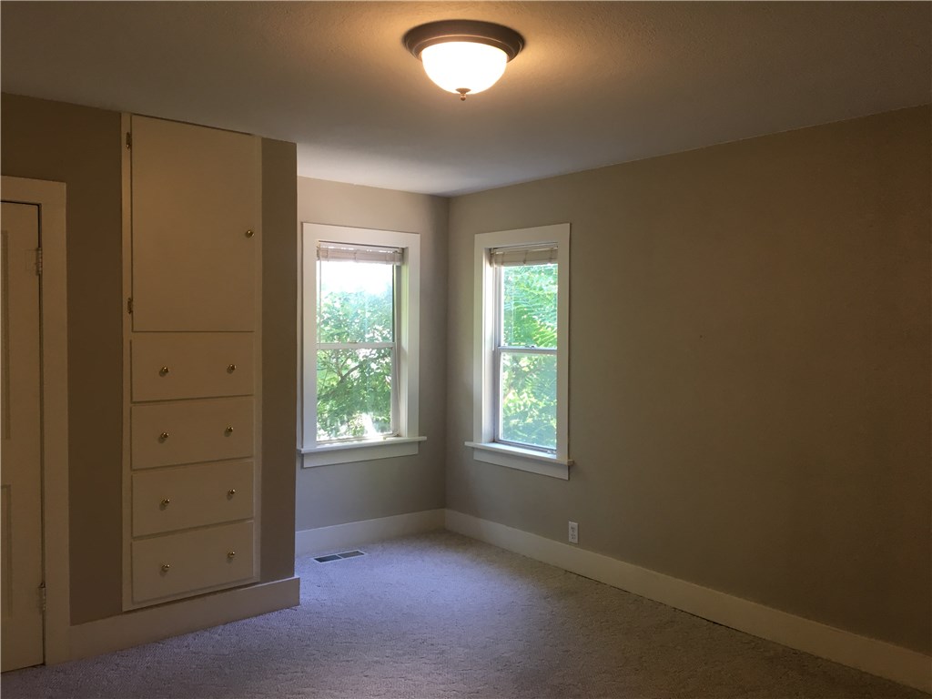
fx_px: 781
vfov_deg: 48.2
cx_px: 466
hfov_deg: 61.7
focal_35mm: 29
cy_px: 350
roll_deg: -0.3
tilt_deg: -2.3
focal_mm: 4.15
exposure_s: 1/30
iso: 50
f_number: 2.2
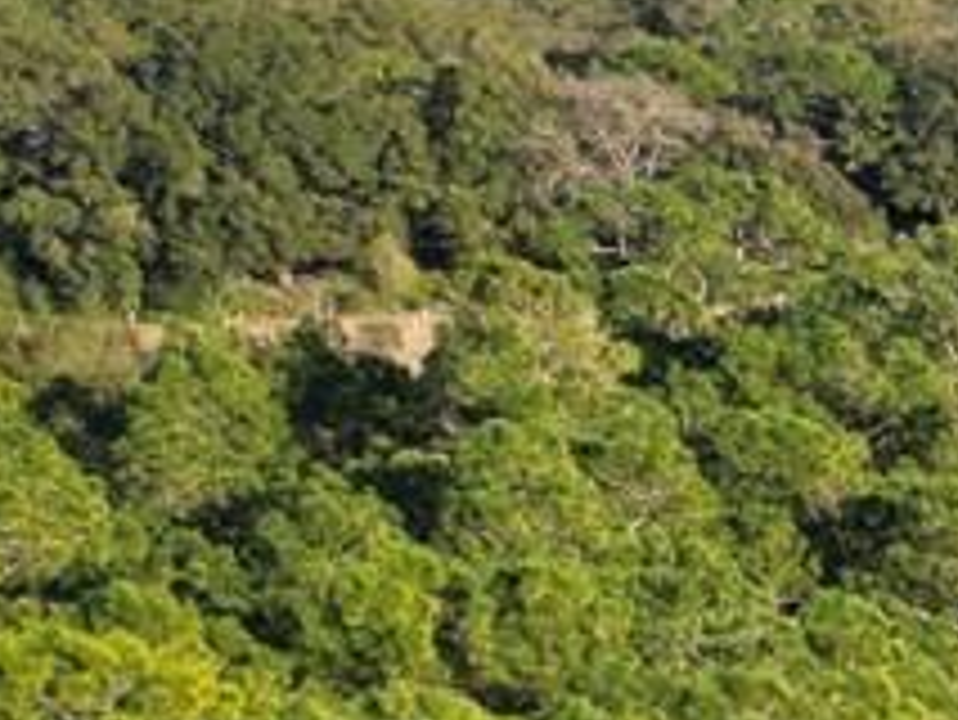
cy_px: 1498
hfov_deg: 8.4
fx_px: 4984
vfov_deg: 7.9
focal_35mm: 180
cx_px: 3292
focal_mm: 6.72
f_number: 1.7
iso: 110
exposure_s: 1/1000
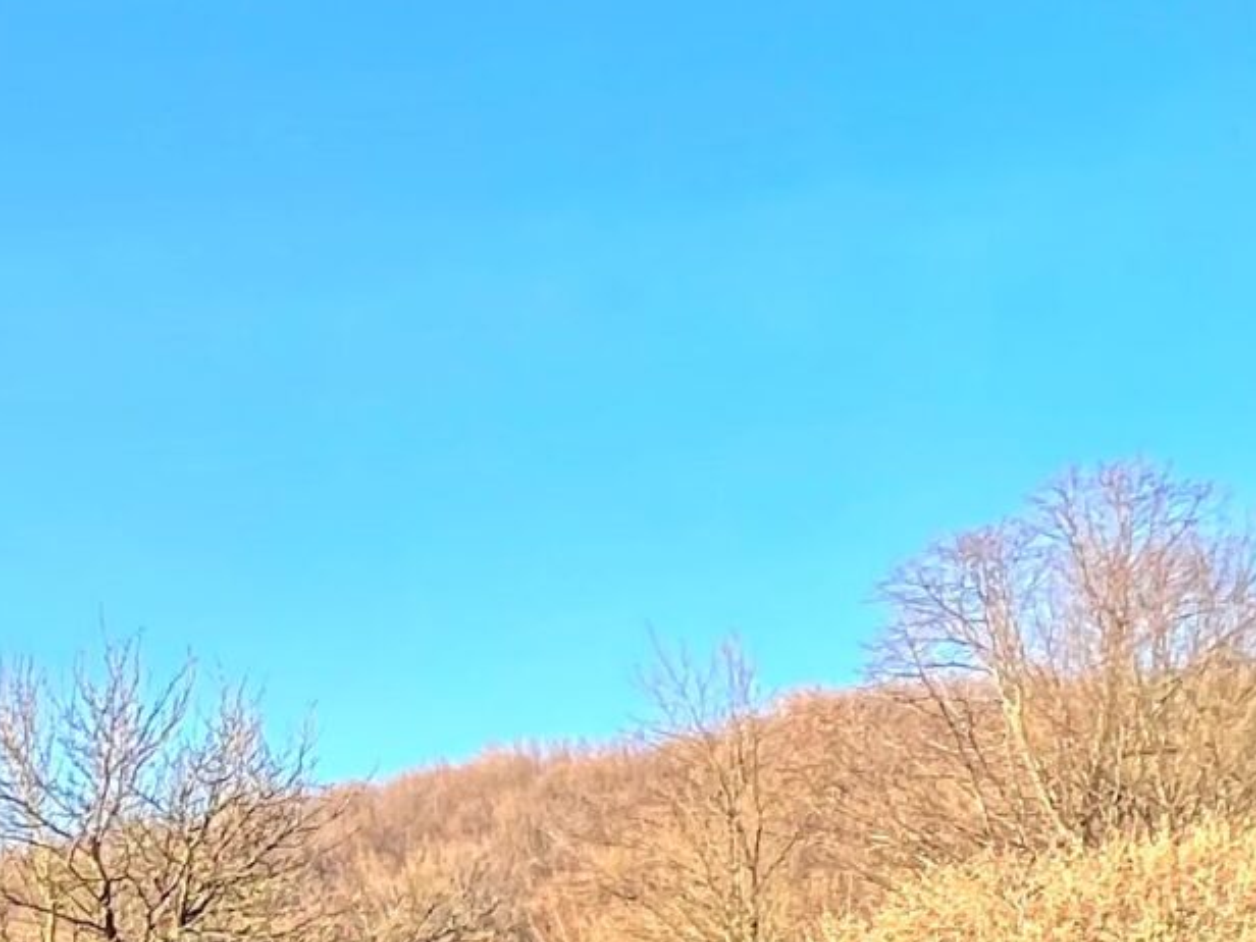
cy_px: 1319
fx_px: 1959
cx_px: -726
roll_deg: -4.2
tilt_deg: +8.3
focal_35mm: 54
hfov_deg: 25.0
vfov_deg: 23.1
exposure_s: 1/279
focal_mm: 1.57
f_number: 1.8
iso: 32
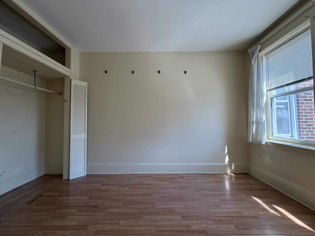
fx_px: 127
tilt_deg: +3.0
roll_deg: +0.5
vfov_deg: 85.7
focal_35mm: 14
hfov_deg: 102.1
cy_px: 118
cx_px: 158
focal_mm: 2.22
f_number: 2.2
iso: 100
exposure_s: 1/120
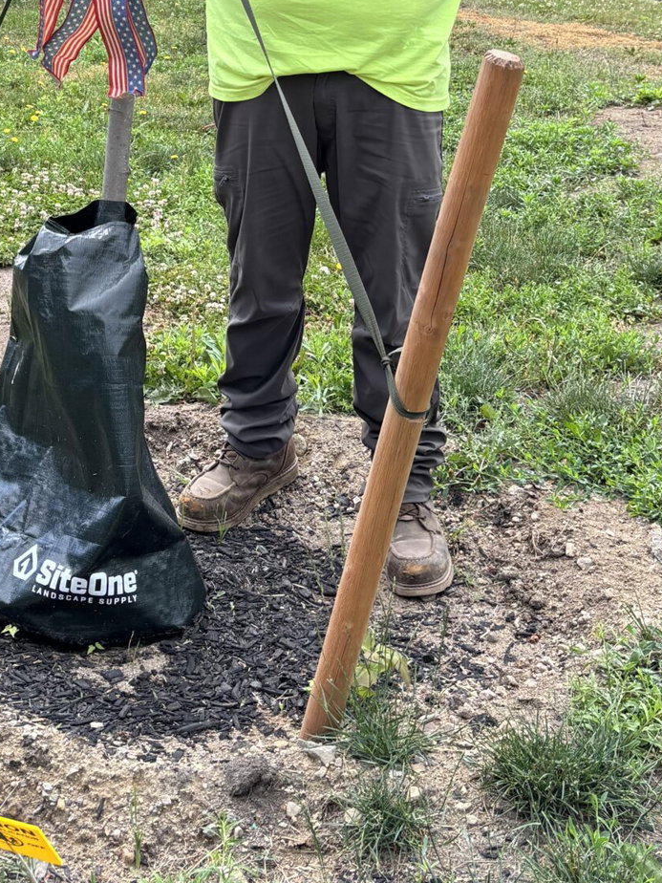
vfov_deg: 30.4
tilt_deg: -8.0
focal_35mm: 60
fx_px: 1530
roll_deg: -4.1
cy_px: 52
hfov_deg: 24.0
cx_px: 124
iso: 50
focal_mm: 5.96
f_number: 1.6
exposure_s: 1/654
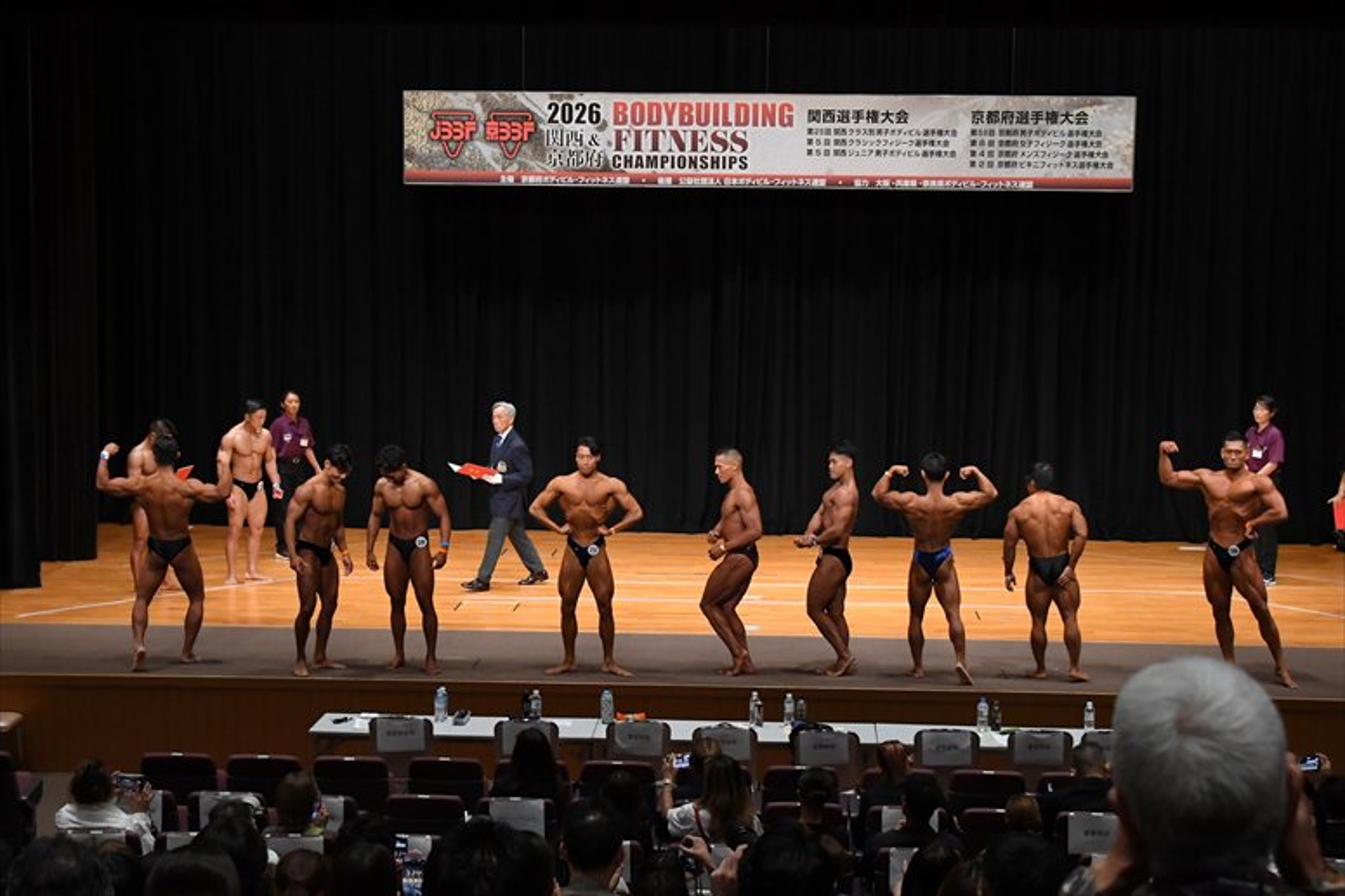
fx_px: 2502
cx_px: 672
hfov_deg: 30.1
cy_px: 448
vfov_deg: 20.3
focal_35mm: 67
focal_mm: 45
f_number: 5.6
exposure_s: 1/400
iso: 4000
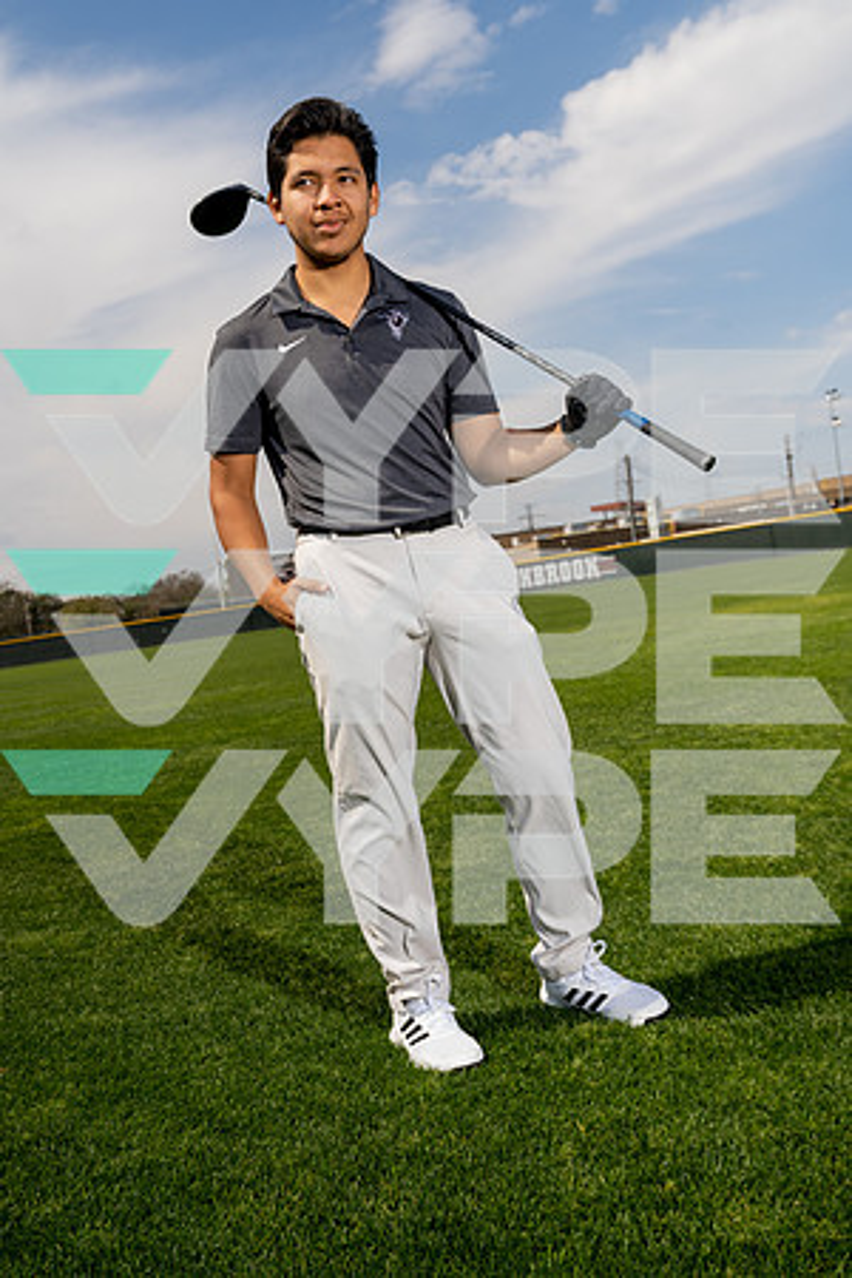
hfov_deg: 40.0
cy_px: 639
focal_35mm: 33
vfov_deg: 57.2
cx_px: 426
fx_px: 1171
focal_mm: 33
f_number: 8
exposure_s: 1/250
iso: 100
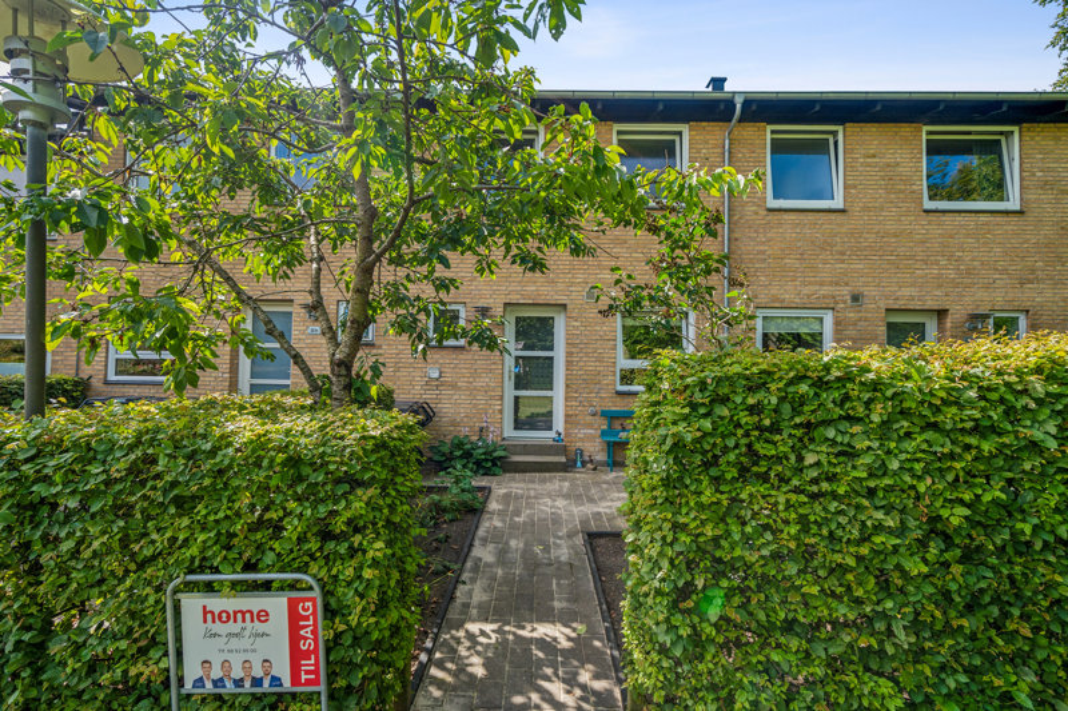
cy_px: 356
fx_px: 475
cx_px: 534
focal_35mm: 16
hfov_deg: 96.7
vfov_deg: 73.7
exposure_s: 1/800
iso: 400
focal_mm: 16
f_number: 5.6
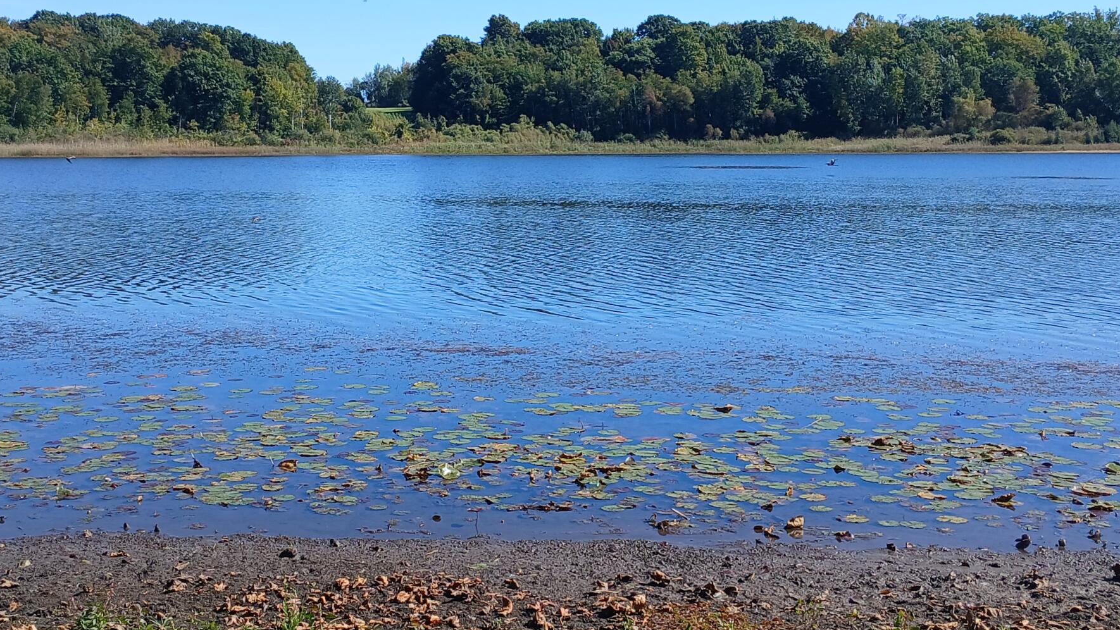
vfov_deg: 24.9
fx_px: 1426
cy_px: 280
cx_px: 509
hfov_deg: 42.8
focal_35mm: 48
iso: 20
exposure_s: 1/407
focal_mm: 3.98
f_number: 1.8
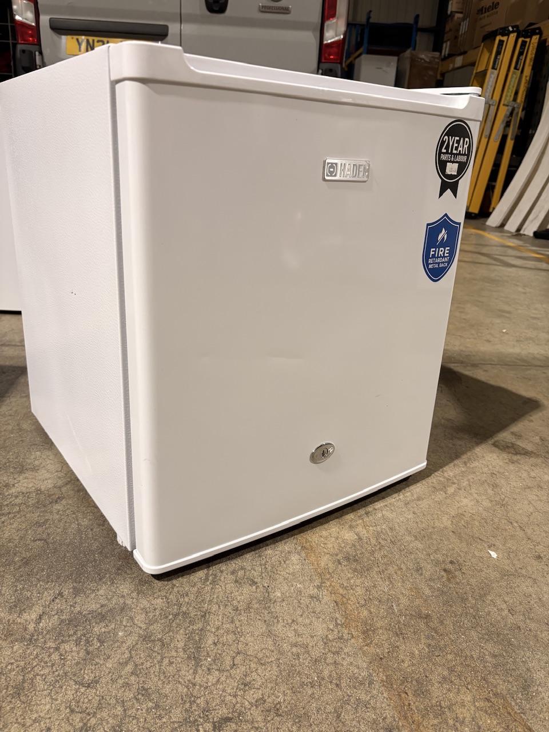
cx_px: 274
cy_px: 366
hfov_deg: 53.1
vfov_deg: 67.3
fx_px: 550
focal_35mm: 26
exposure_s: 1/50
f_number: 1.6
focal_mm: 5.96
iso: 160
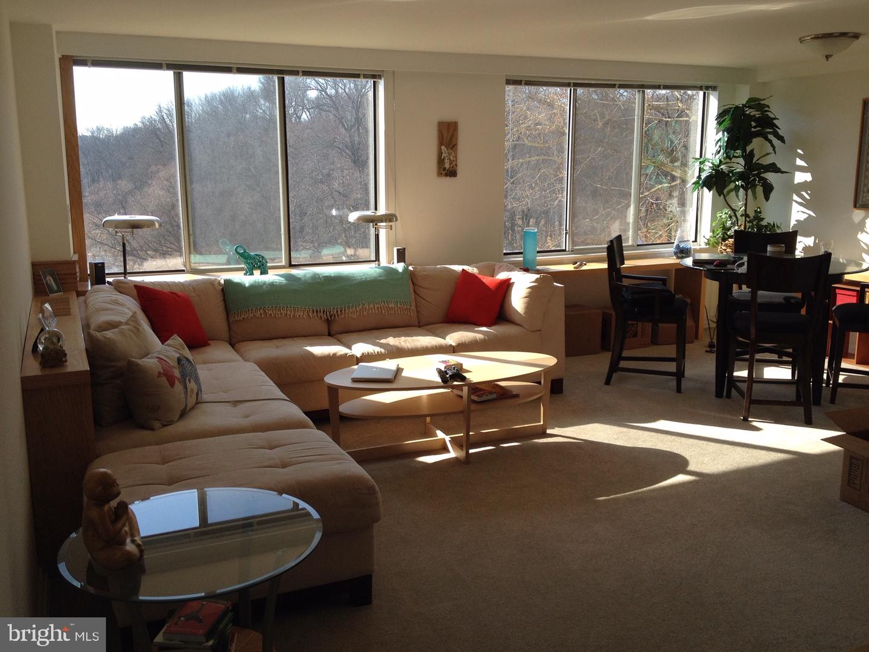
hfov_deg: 52.6
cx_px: 434
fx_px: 879
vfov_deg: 40.7
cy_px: 326
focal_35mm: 35
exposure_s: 1/472
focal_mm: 4.28
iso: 50
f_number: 2.4
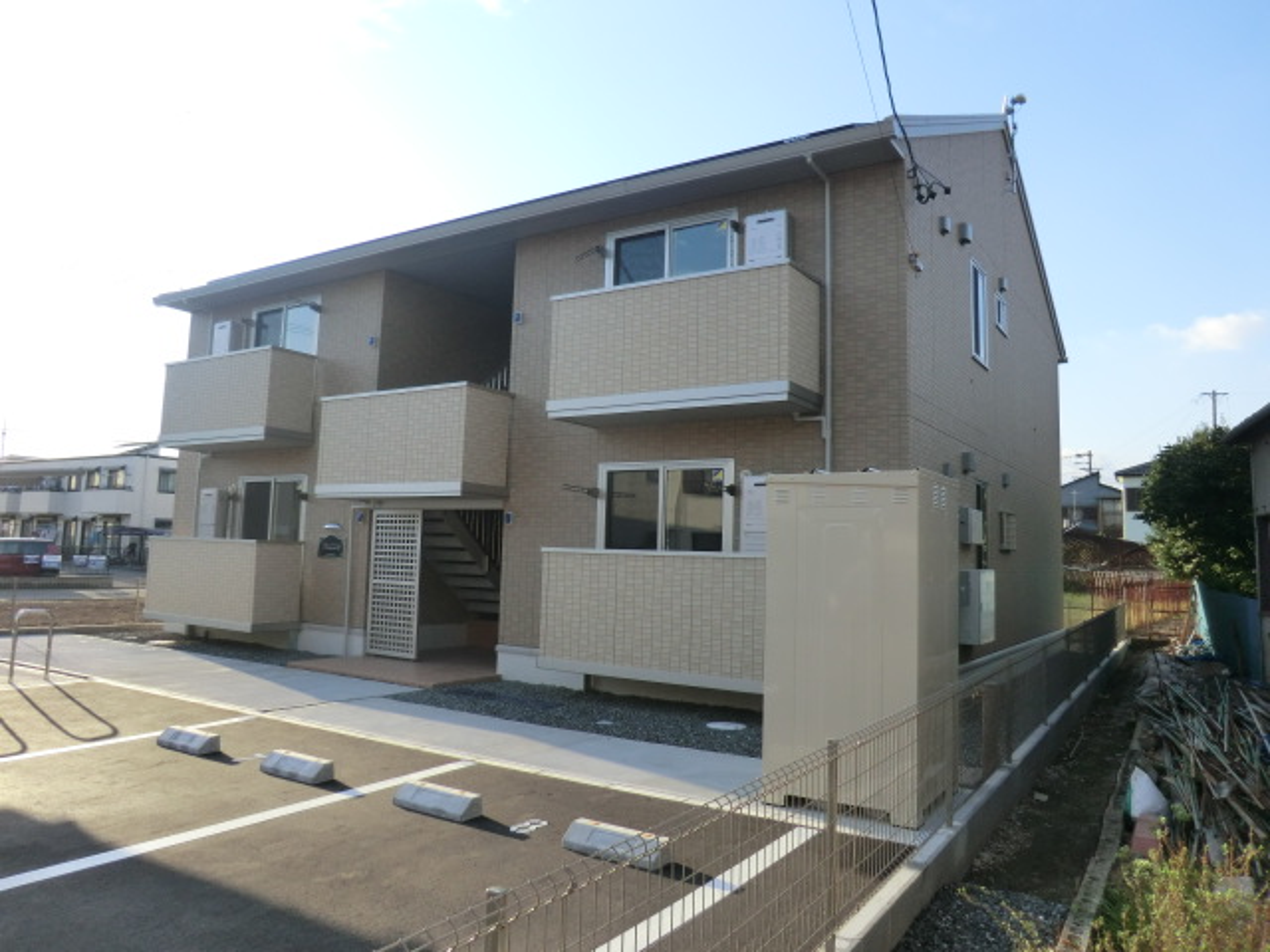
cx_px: 635
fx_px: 881
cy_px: 476
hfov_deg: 71.6
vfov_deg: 56.8
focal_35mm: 24
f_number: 3.2
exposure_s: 1/500
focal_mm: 4.3
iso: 80
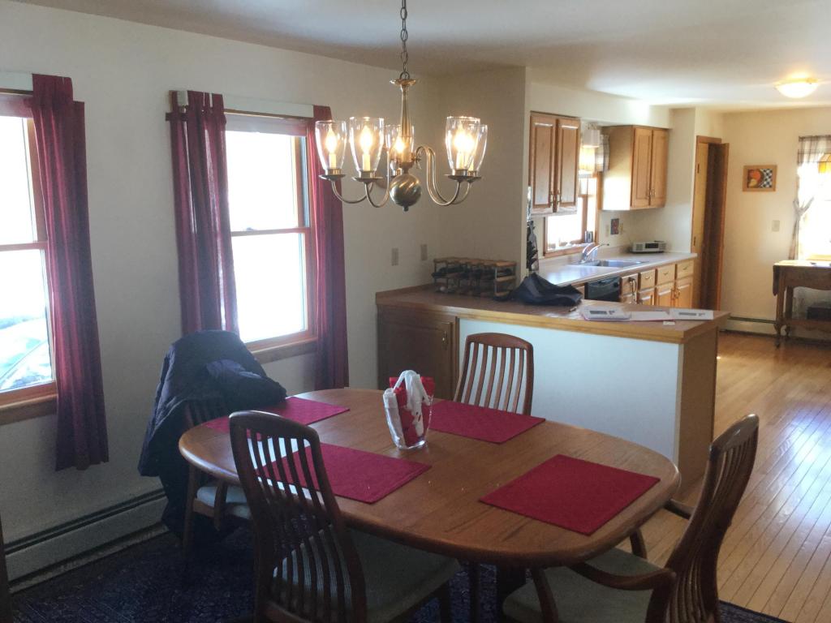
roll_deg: +0.2
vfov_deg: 45.4
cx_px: 416
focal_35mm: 31
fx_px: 744
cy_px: 312
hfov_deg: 58.4
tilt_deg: -9.8
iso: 32
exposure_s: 1/30
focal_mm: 3.3
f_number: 2.4
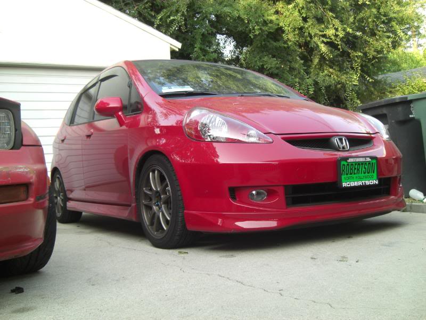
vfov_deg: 37.7
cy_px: 160
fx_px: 468
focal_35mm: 38
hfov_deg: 49.0
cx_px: 213
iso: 80
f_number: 2.8
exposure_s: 1/100
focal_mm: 7.9
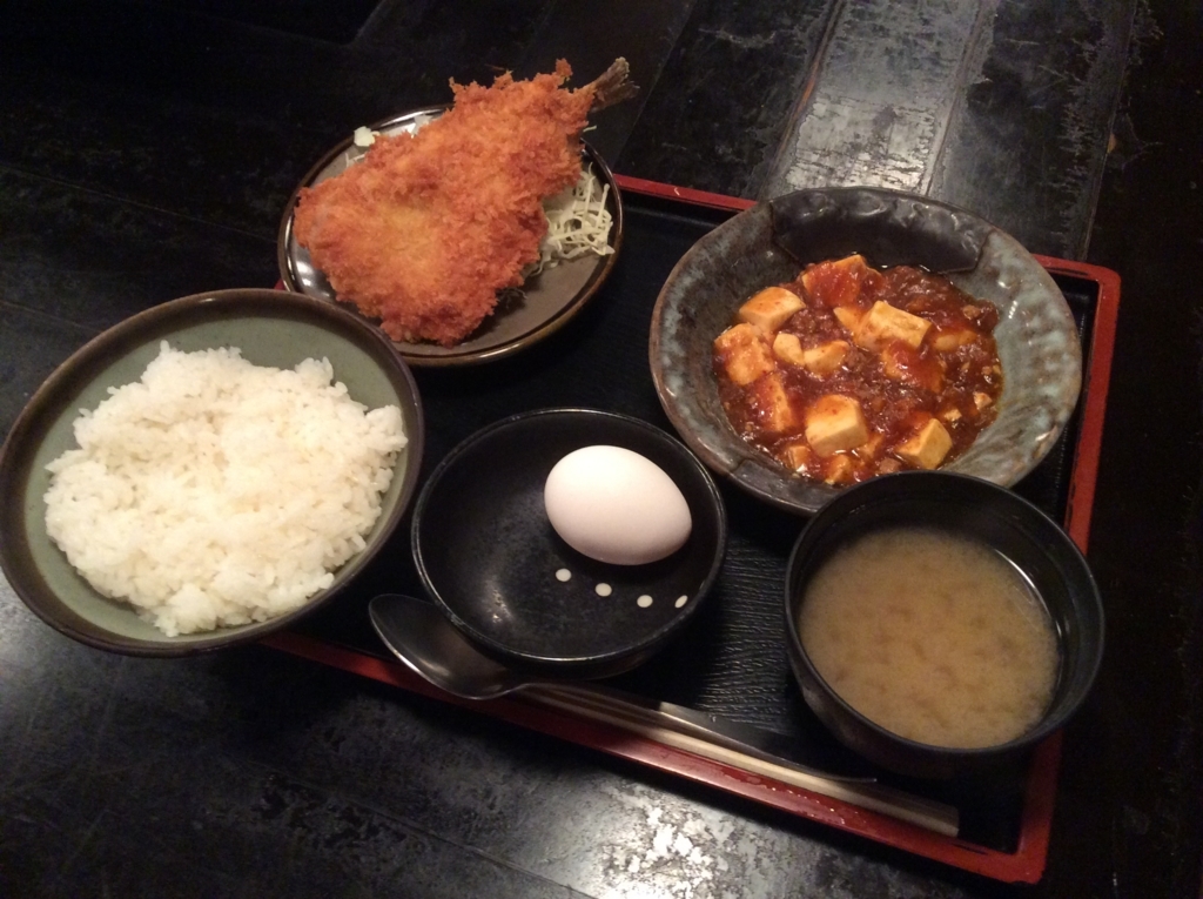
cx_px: 602
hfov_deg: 56.9
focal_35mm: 32
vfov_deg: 44.1
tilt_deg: -57.9
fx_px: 1111
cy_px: 450
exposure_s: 1/24
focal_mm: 3.3
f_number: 2.4
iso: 250
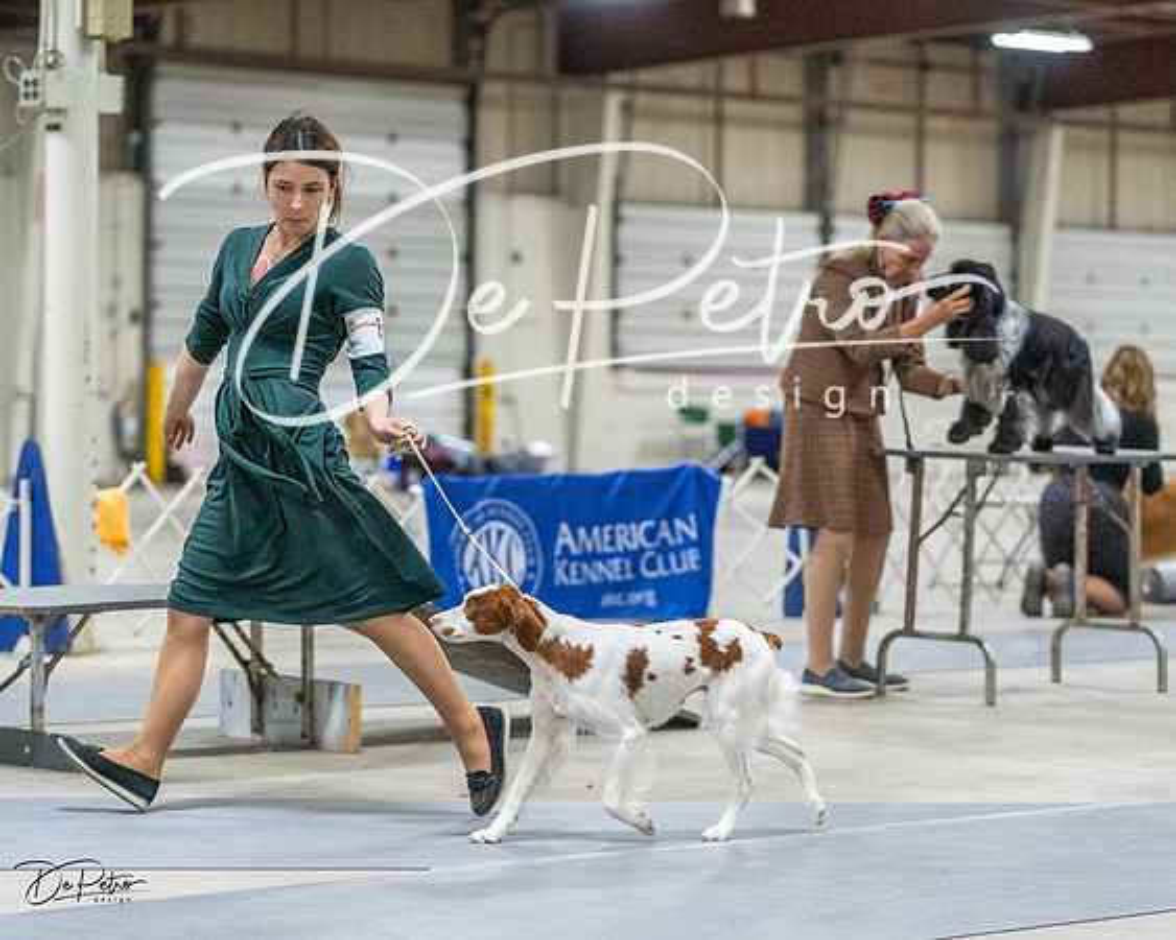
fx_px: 3918
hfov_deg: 17.1
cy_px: 470
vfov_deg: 13.7
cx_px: 588
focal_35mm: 113
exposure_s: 1/400
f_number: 3.2
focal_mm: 100
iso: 6400
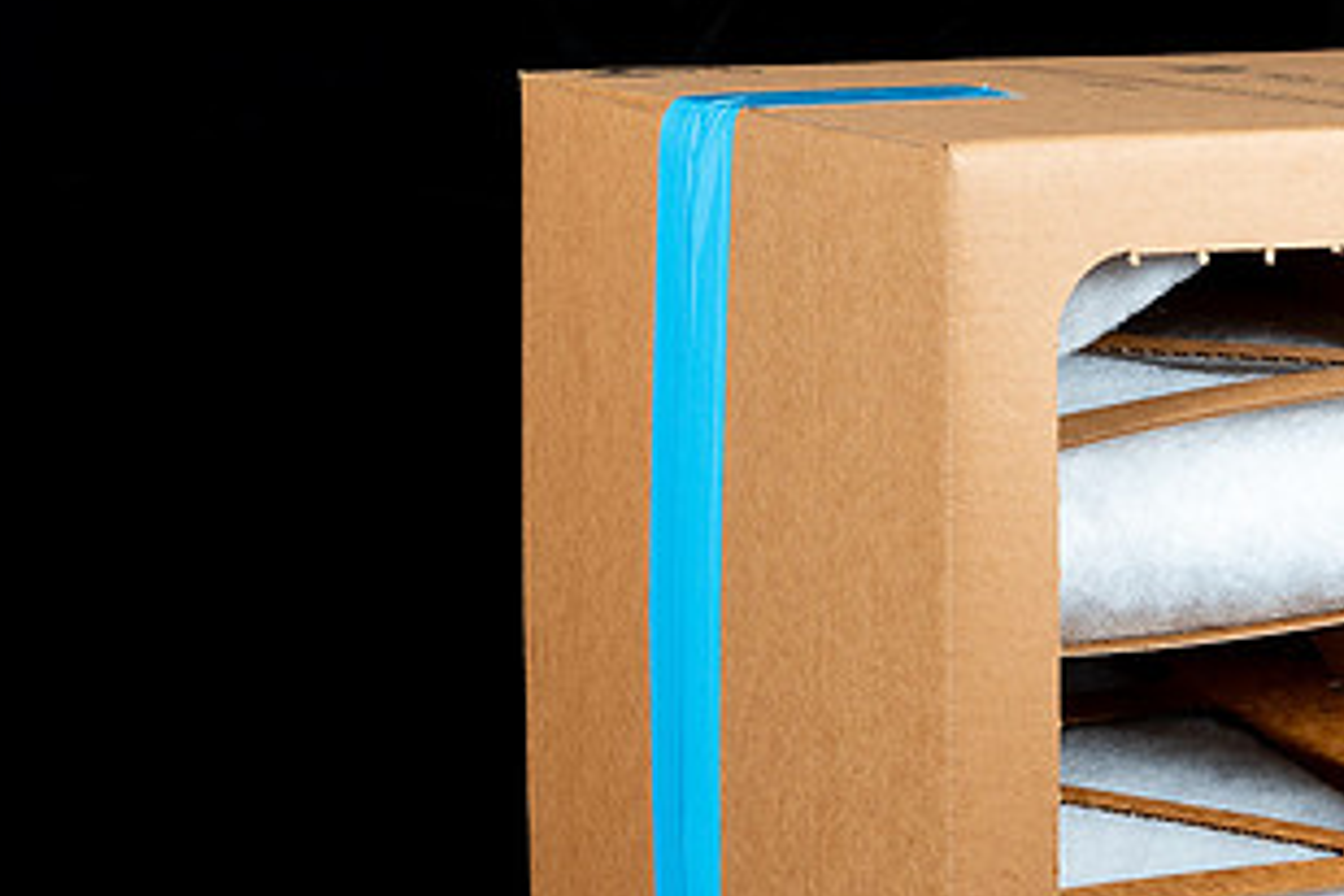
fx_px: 4554
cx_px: 1227
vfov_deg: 11.2
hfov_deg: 16.6
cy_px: 633
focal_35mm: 122
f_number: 8
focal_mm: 65
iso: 160
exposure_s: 1/125
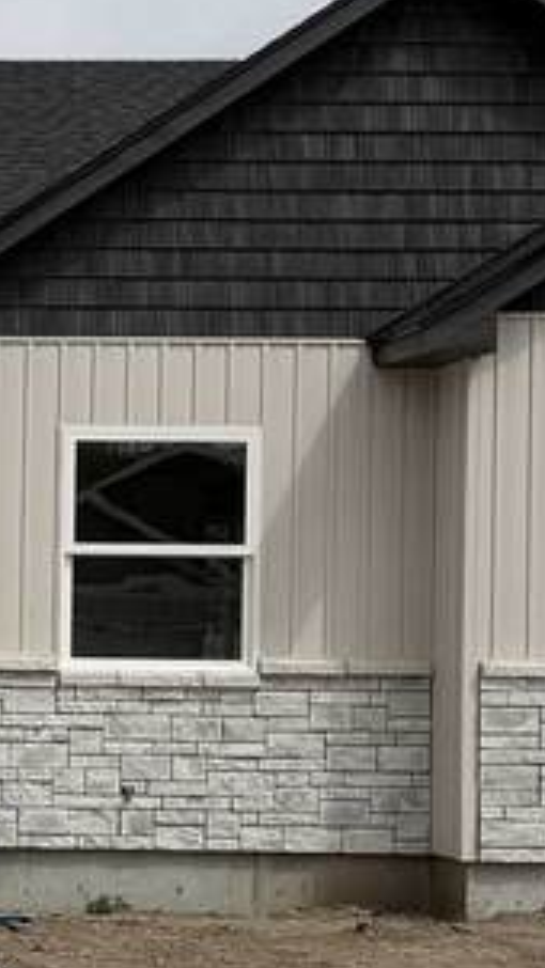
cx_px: -545
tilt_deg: +0.2
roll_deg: -0.5
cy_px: 644
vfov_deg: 19.2
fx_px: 2850
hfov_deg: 10.1
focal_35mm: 111
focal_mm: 6.76
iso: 80
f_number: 1.78
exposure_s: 1/9091
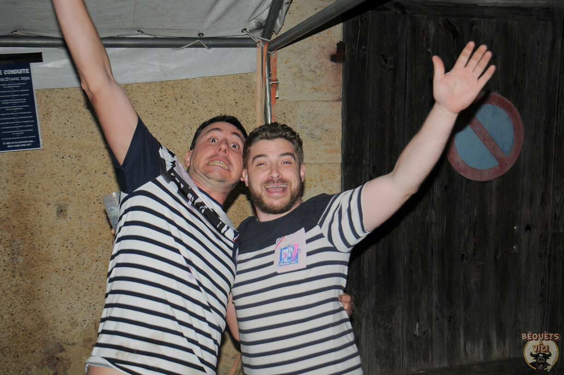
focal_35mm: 51
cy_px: 188
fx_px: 798
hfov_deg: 38.9
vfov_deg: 26.4
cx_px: 282
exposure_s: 1/60
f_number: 3.5
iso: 200
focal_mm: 34
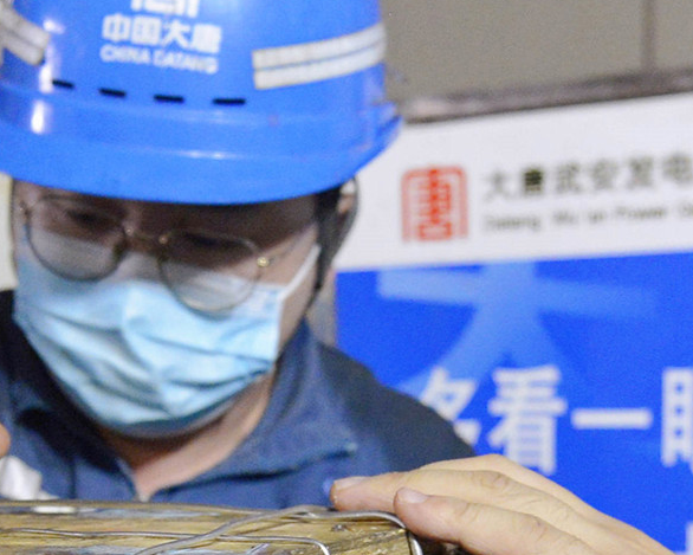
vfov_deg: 26.9
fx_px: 1149
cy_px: 381
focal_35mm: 56
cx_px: 723
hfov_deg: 30.7
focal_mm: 14
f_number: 2.8
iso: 2000
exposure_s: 1/80
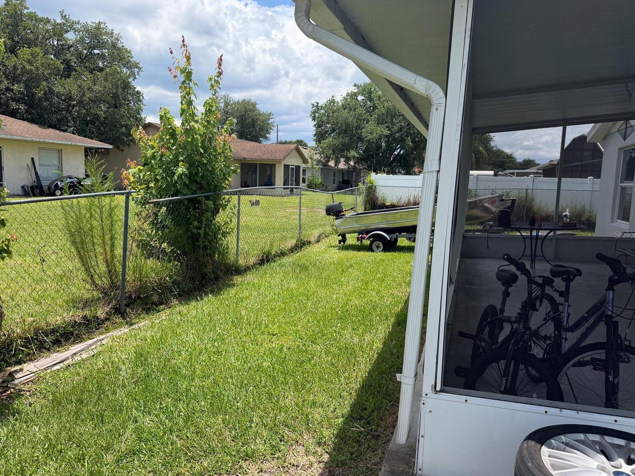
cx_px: 311
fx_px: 477
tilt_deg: -6.9
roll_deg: -1.5
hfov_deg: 67.3
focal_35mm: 26
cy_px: 234
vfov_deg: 53.1
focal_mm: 6.76
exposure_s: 1/4405
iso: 100
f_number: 1.78
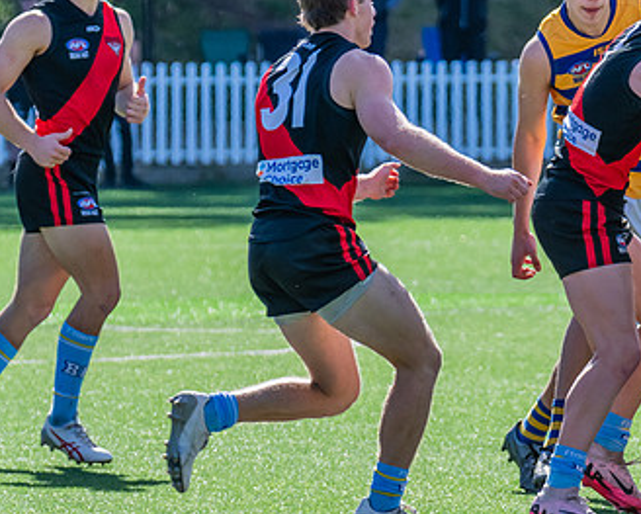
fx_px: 13918
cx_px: 754
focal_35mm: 733
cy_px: 253
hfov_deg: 2.6
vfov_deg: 2.1
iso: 800
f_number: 10
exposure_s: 1/1250
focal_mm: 320
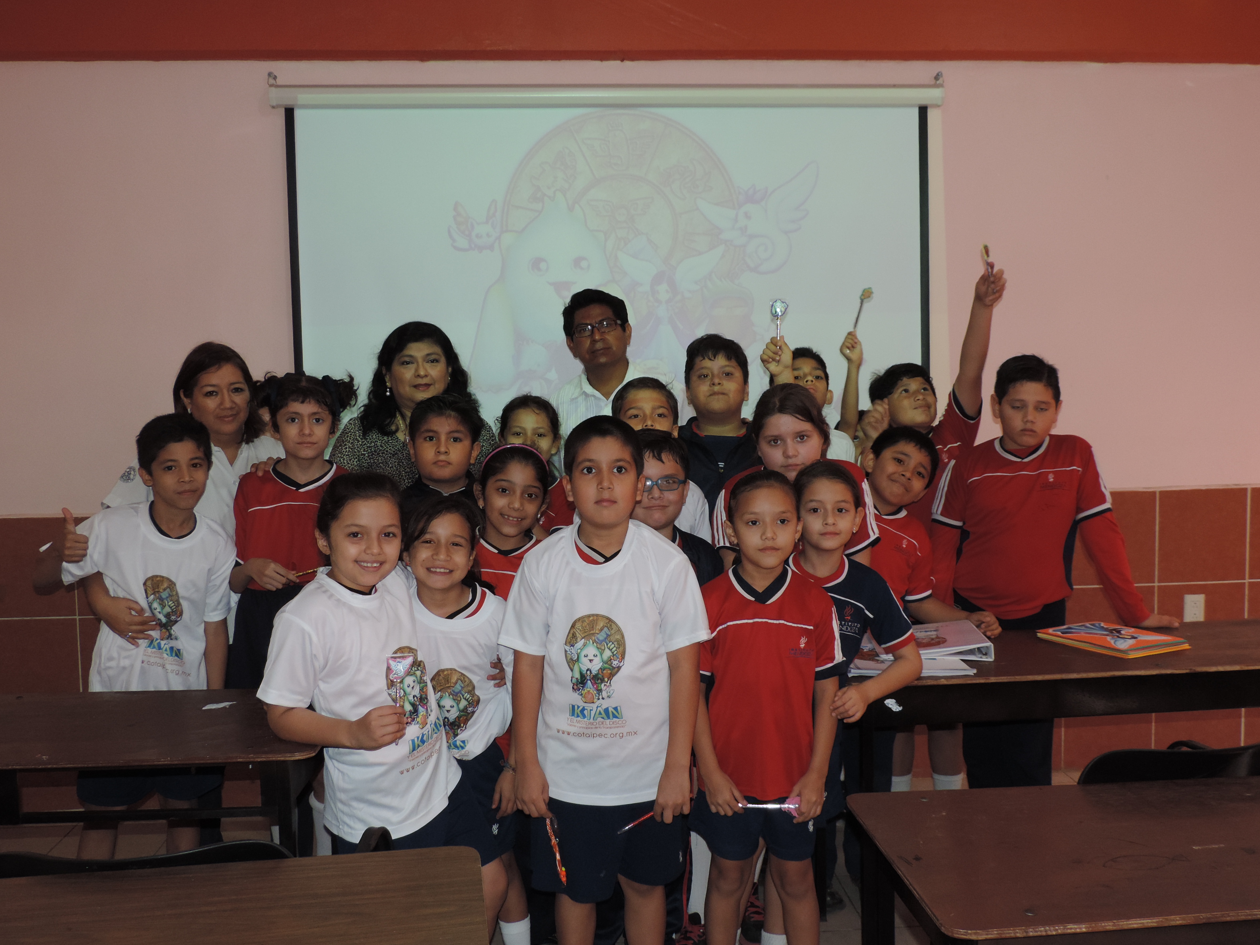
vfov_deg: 41.8
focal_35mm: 34
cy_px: 472
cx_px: 631
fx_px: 1238
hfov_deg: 54.0
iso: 200
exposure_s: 1/30
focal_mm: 5.8
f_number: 3.2
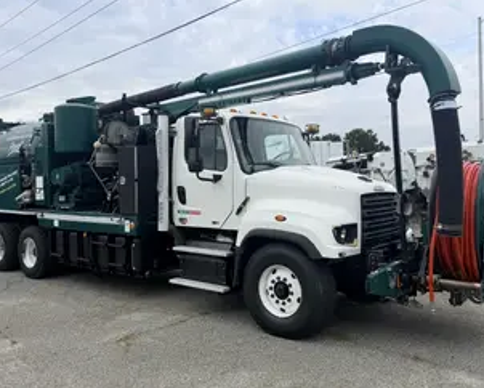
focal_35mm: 31
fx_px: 444
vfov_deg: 47.2
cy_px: 196
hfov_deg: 57.1
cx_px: 244
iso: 80
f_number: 1.78
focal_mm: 6.76
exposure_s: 1/4975
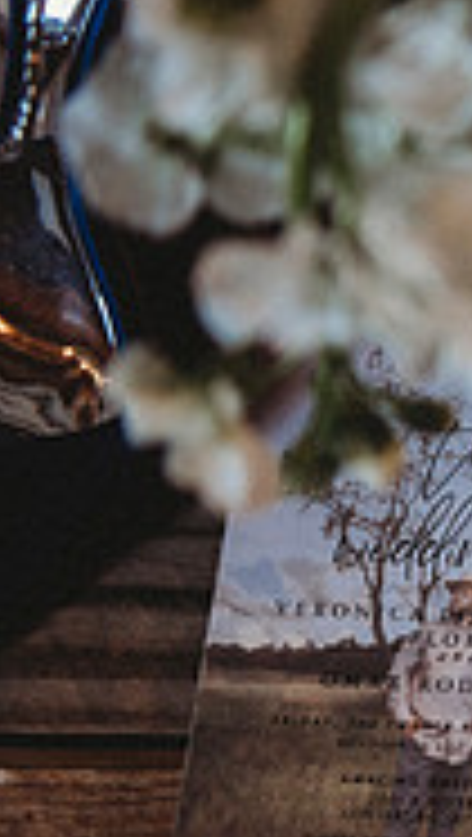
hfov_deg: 8.5
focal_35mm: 126
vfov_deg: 17.0
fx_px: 2796
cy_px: 556
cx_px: 1287
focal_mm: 38
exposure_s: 1/125
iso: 1000
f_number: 2.8
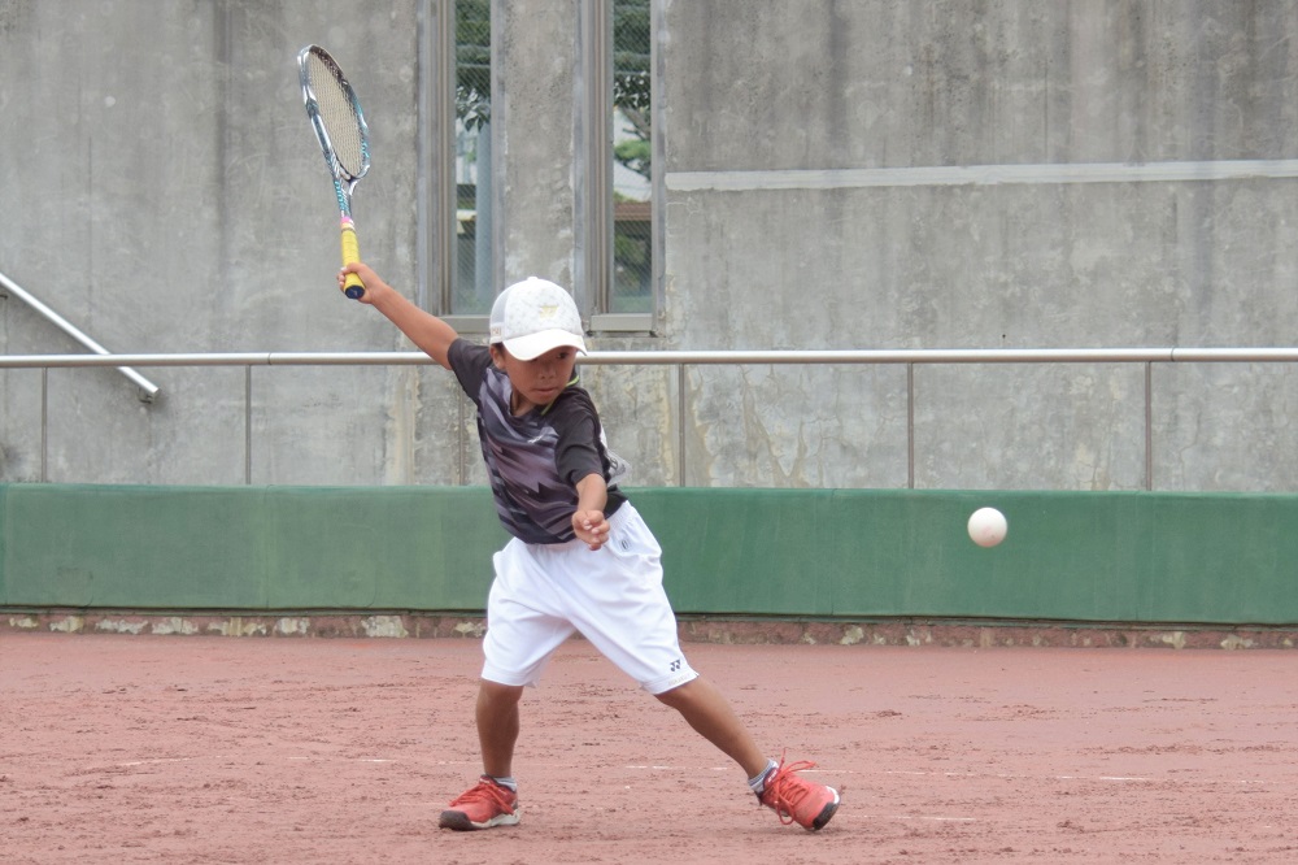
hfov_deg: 21.9
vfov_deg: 14.7
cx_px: 649
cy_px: 432
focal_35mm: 93
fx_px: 3352
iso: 500
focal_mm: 62
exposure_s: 1/1600
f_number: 4.5
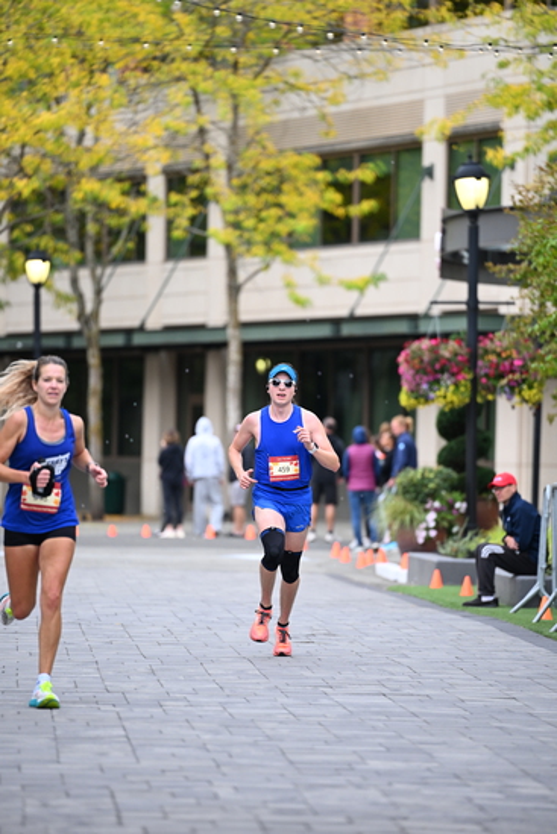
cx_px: 278
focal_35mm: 200
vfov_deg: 10.3
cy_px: 417
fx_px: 4638
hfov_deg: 6.9
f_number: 2.8
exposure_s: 1/1600
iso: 1000
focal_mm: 200
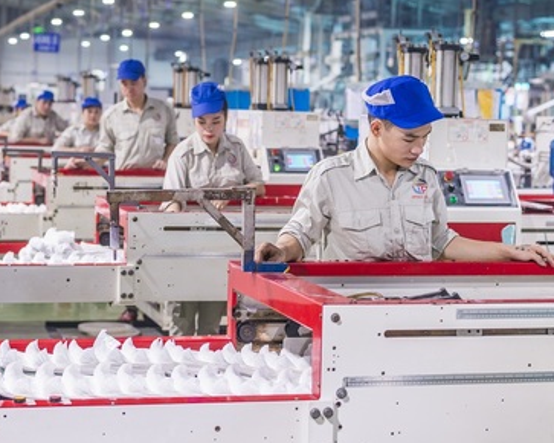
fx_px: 1475
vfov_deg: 17.1
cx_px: 230
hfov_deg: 21.3
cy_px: 192
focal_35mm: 90
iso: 640
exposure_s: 1/60
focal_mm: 58
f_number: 3.2
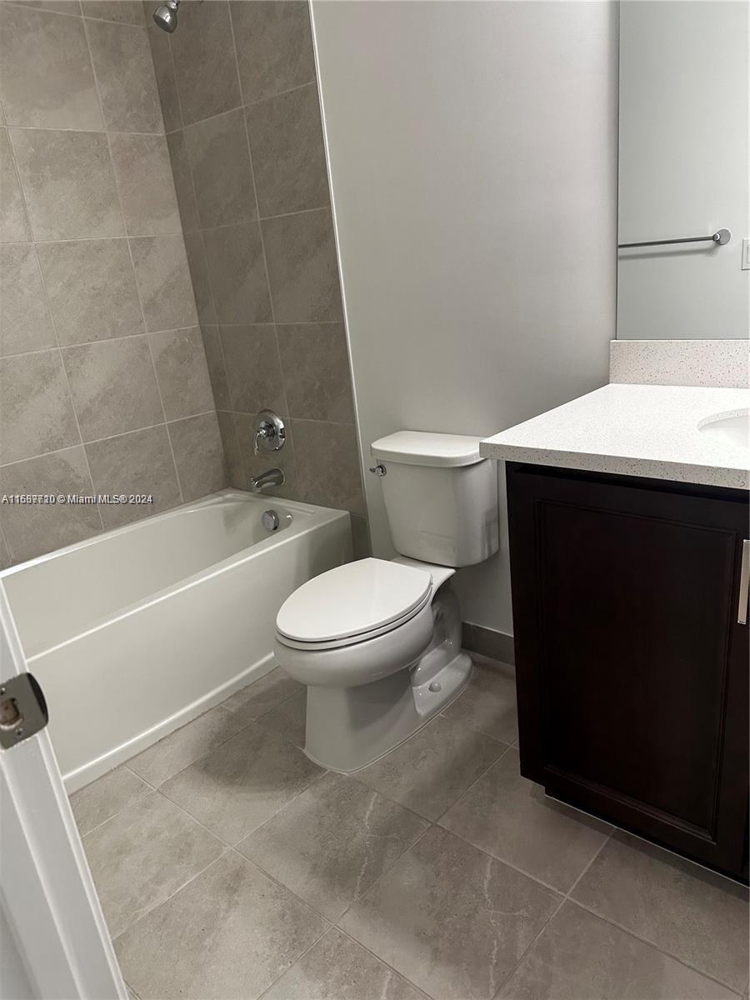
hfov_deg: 56.8
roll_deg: +6.3
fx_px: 693
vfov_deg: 71.6
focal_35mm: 24
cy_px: 500
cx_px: 375
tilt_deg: -19.3
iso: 160
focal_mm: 6.86
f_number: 1.78
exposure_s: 1/120
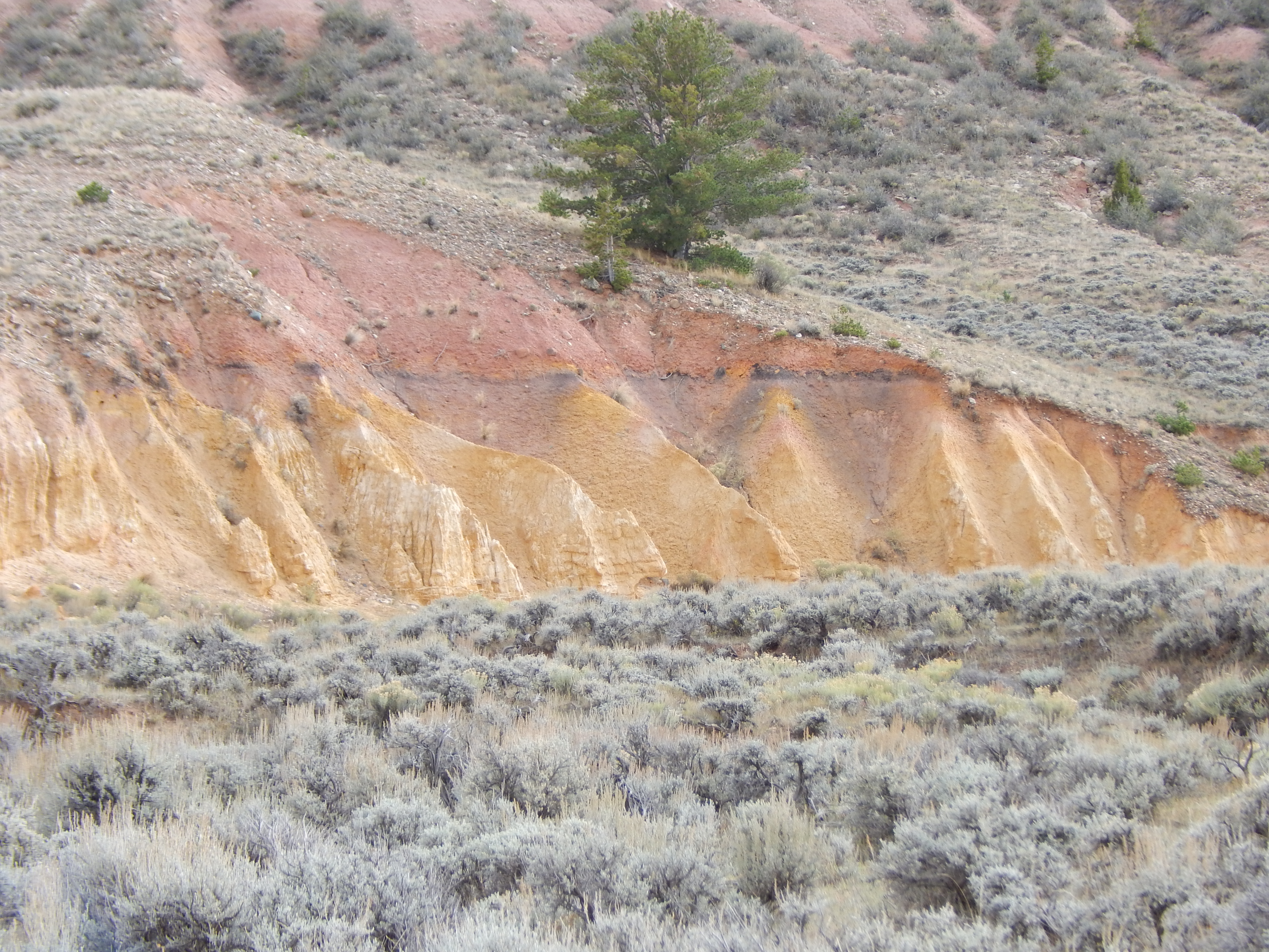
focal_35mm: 141
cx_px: 634
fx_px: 5169
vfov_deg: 10.5
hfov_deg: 14.0
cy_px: 476
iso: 125
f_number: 4.9
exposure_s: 1/200
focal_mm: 25.3
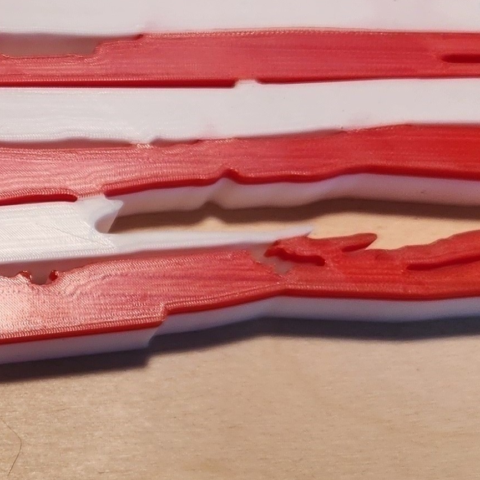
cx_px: -226
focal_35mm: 94
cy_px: 191
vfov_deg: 18.5
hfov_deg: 16.9
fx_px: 1475
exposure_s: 1/120
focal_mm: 5.4
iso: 50
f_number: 1.8
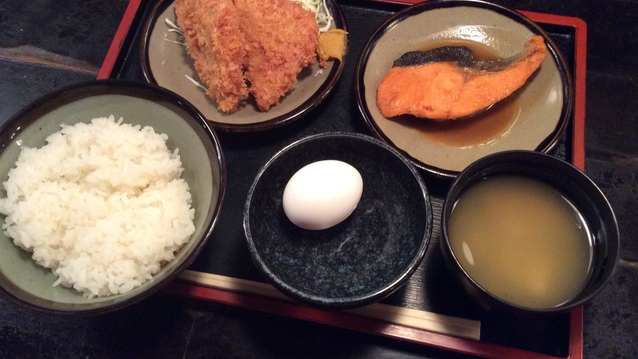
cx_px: 318
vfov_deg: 31.9
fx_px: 626
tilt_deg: -63.3
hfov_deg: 54.0
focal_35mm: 37
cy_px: 146
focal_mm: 3.3
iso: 320
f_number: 2.4
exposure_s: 1/24
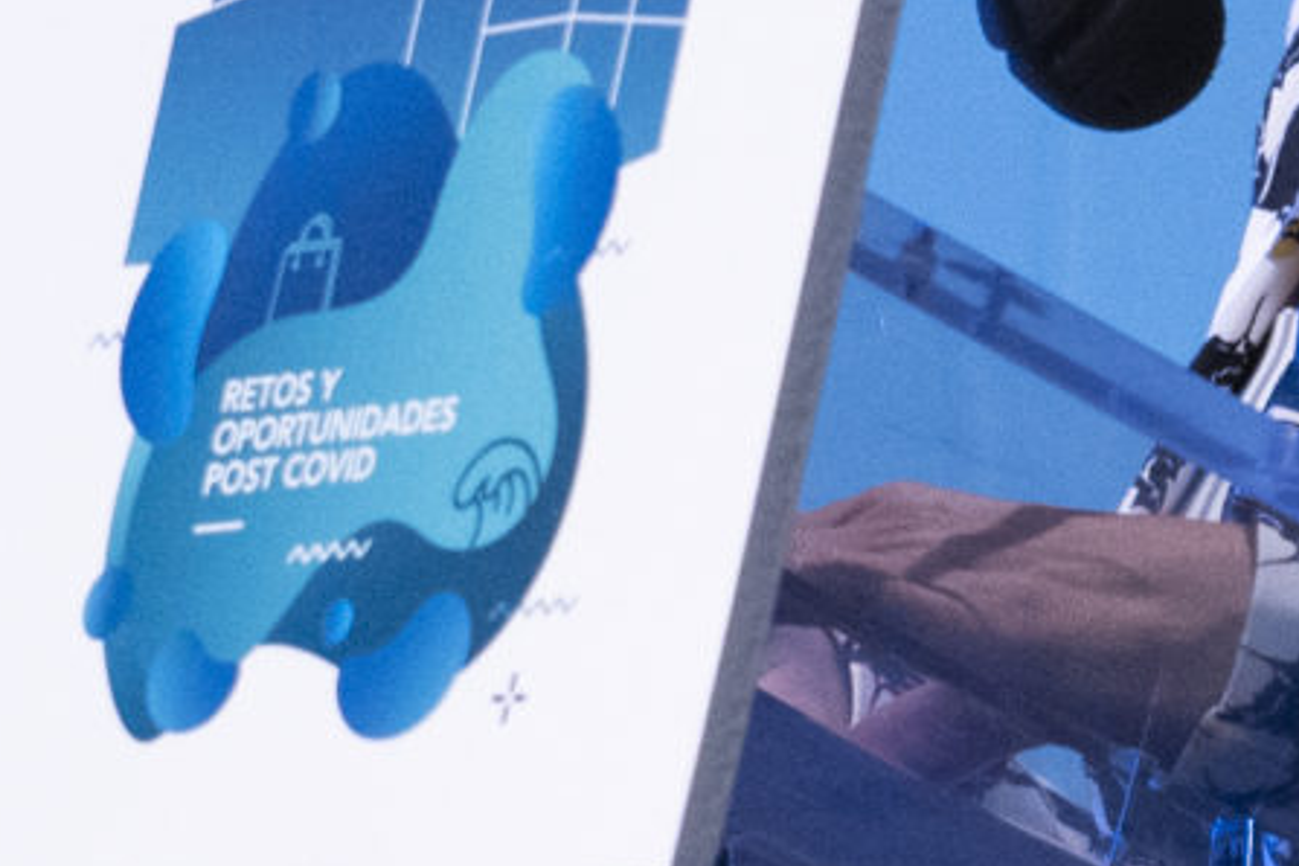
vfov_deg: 2.5
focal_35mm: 550
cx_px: 744
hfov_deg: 3.7
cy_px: 126
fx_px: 19844
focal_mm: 96
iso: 3200
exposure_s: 1/100
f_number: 6.3
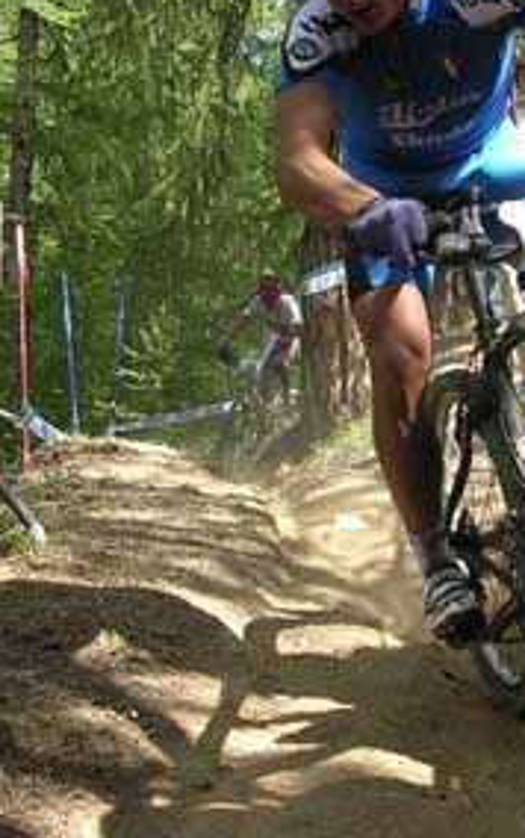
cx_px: 323
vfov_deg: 26.4
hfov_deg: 16.7
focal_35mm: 78
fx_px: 1782
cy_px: 351
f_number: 2.8
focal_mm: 5.8
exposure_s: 1/185
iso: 100
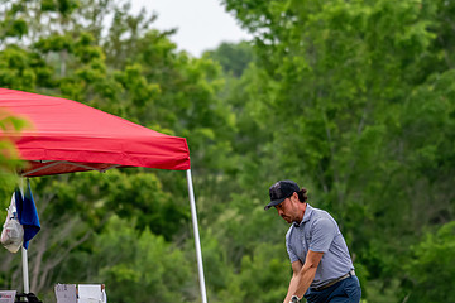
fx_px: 8859
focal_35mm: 701
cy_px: 243
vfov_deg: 2.0
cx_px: 265
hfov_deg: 2.9
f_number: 5.6
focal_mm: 290
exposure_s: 1/2000
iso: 1400
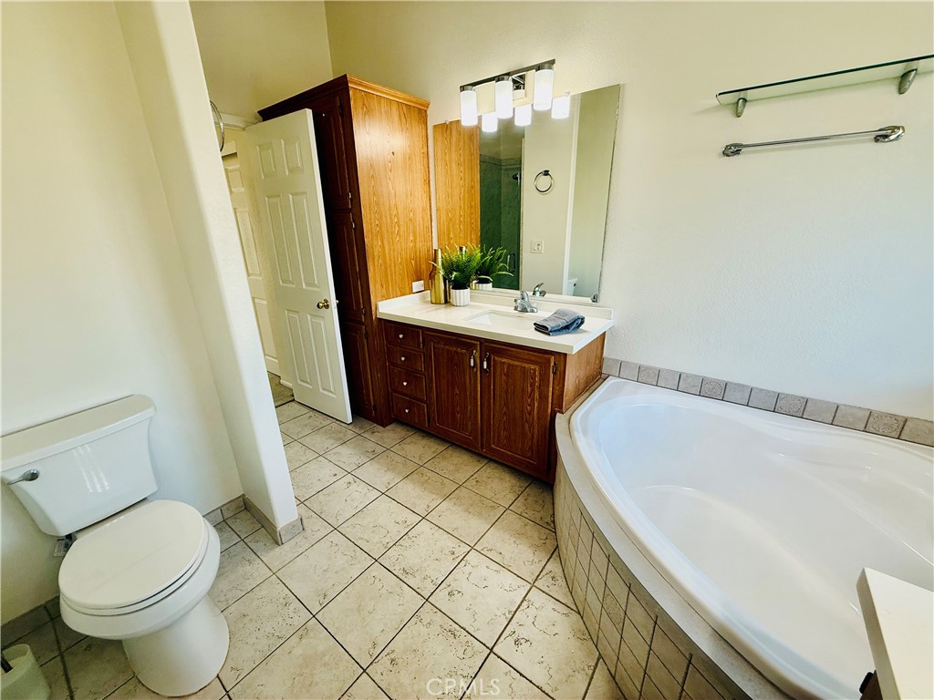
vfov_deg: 85.7
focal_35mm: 14
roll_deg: +0.8
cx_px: 467
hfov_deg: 102.1
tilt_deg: -18.2
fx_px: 378
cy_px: 350
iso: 160
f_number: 2.2
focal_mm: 2.22
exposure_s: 1/120
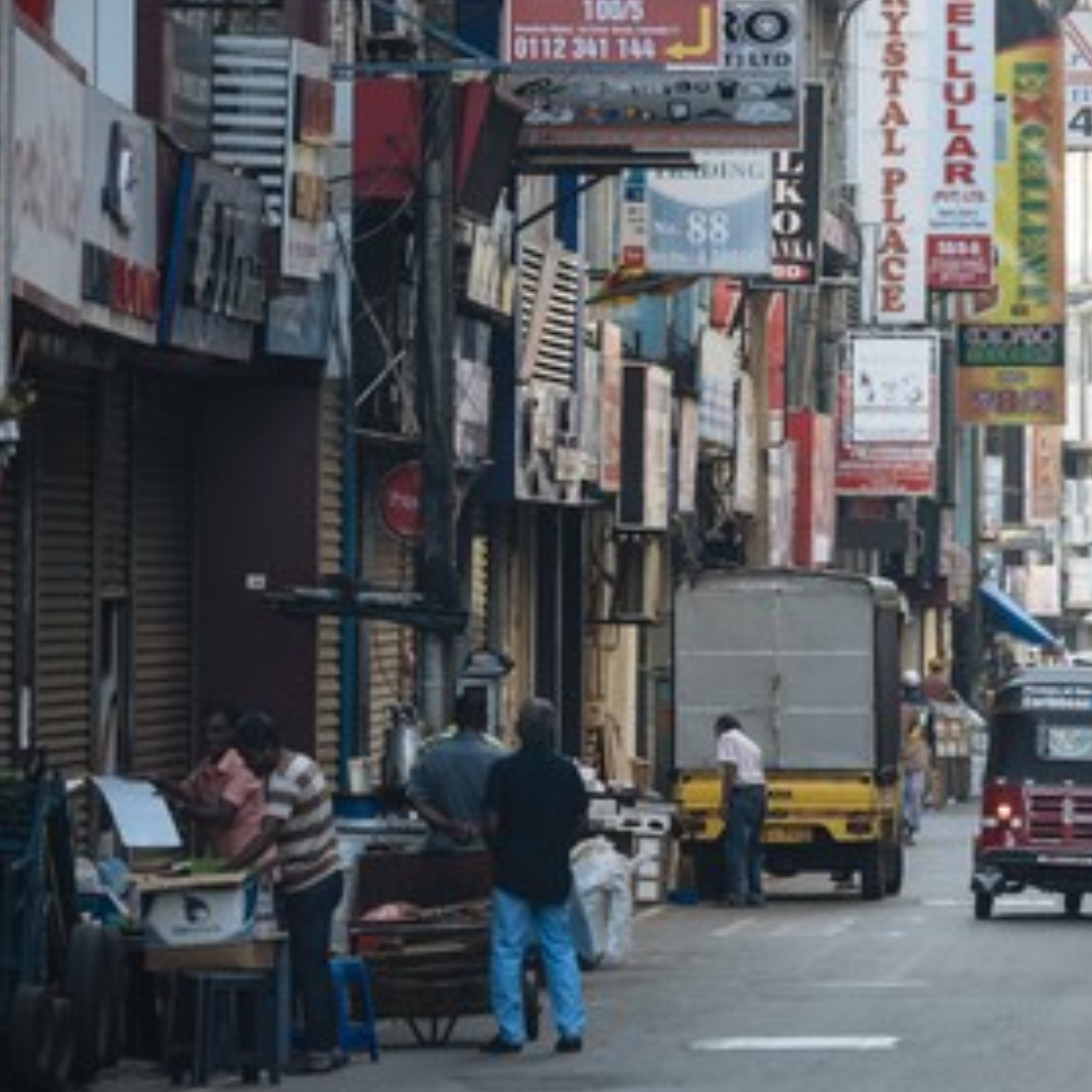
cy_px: 462
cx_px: 862
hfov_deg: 5.5
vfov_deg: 5.5
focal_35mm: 319
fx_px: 11385
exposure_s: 1/200
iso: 250
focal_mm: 210
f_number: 5.3
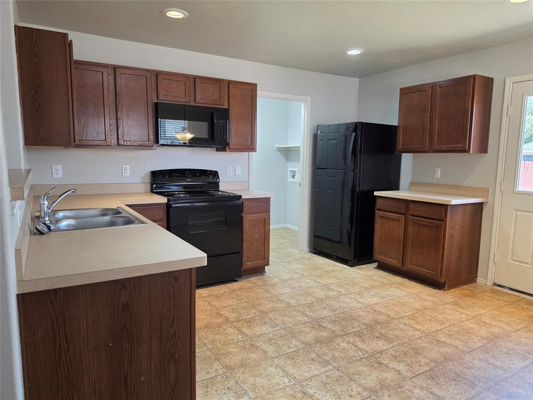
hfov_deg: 73.9
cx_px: 266
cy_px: 200
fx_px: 354
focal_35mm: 23
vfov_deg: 58.9
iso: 125
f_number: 1.4
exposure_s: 1/120
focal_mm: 6.5
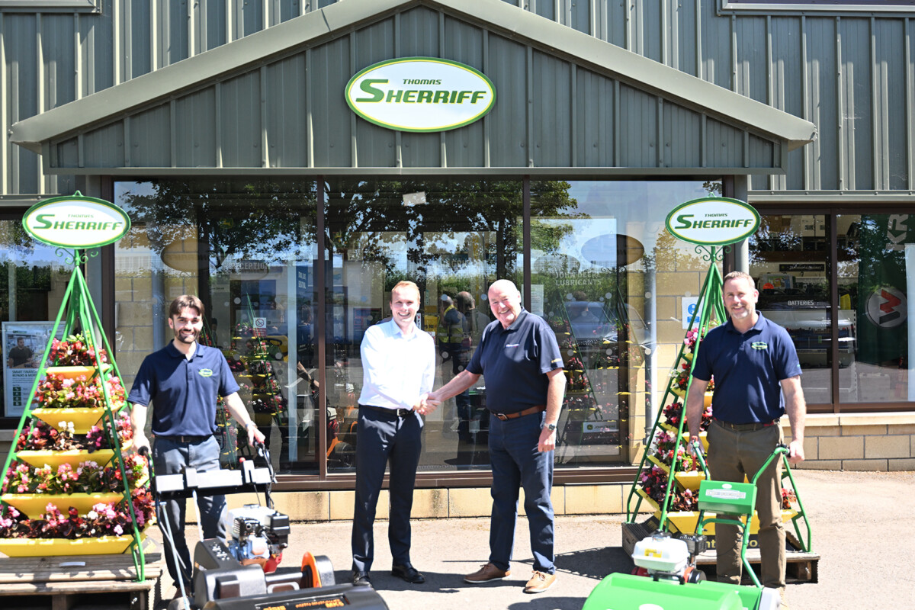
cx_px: 458
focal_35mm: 41
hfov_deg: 47.4
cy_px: 305
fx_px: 1042
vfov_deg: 32.6
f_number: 2.8
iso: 1000
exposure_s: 1/3200
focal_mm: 41
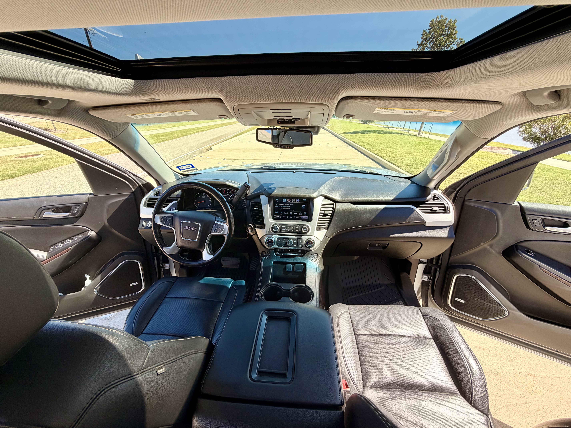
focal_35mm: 14
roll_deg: +2.1
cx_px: 286
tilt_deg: -24.8
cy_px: 214
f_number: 2.2
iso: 64
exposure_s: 1/424
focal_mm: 2.22
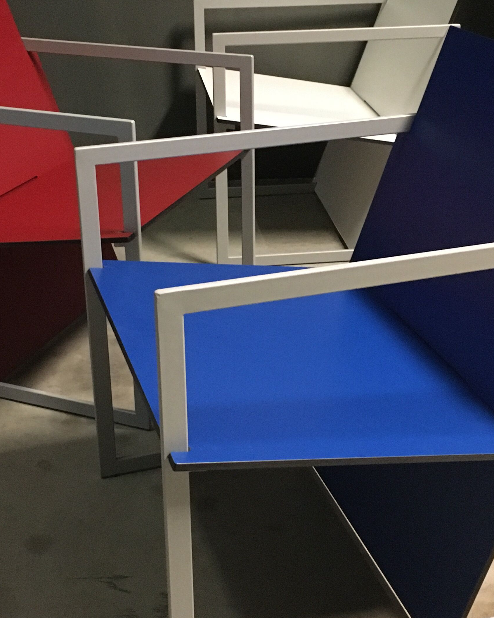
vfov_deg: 34.7
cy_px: 254
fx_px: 987
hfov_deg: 28.1
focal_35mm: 54
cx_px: 238
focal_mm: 4.15
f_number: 2.2
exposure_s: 1/17
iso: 400
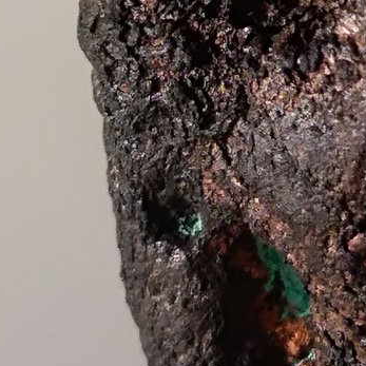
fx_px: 1268
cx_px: 537
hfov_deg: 15.3
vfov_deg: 15.3
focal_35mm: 106
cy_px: -160
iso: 100
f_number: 2
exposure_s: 1/111
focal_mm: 3.54
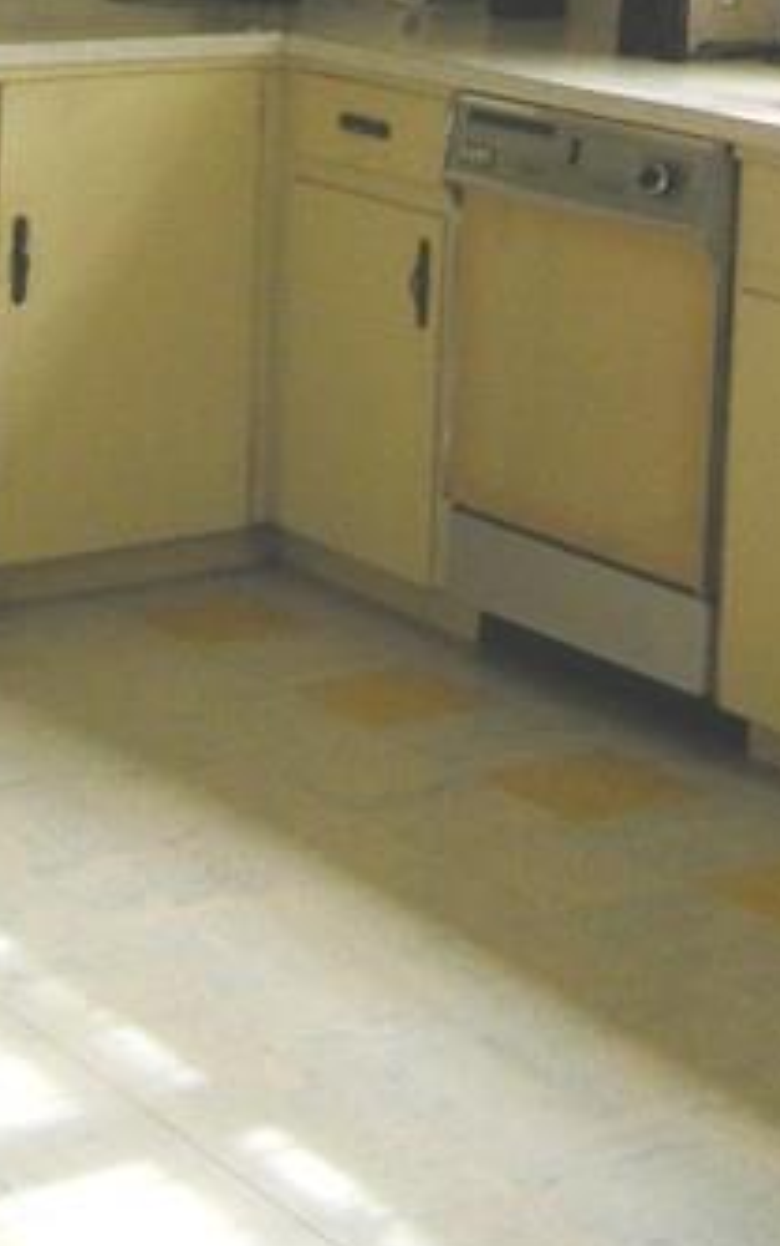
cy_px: -45
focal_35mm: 91
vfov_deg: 21.8
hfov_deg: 14.4
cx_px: 504
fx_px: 3092
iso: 150
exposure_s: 1/64.3
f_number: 2.8
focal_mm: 4.7
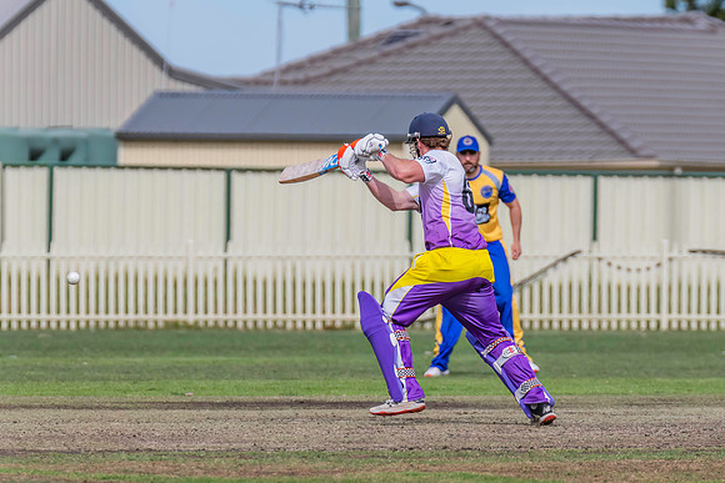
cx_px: 467
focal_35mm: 571
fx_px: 11505
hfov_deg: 3.6
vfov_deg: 2.4
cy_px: 279
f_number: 8
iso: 800
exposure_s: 1/2500
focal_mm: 440
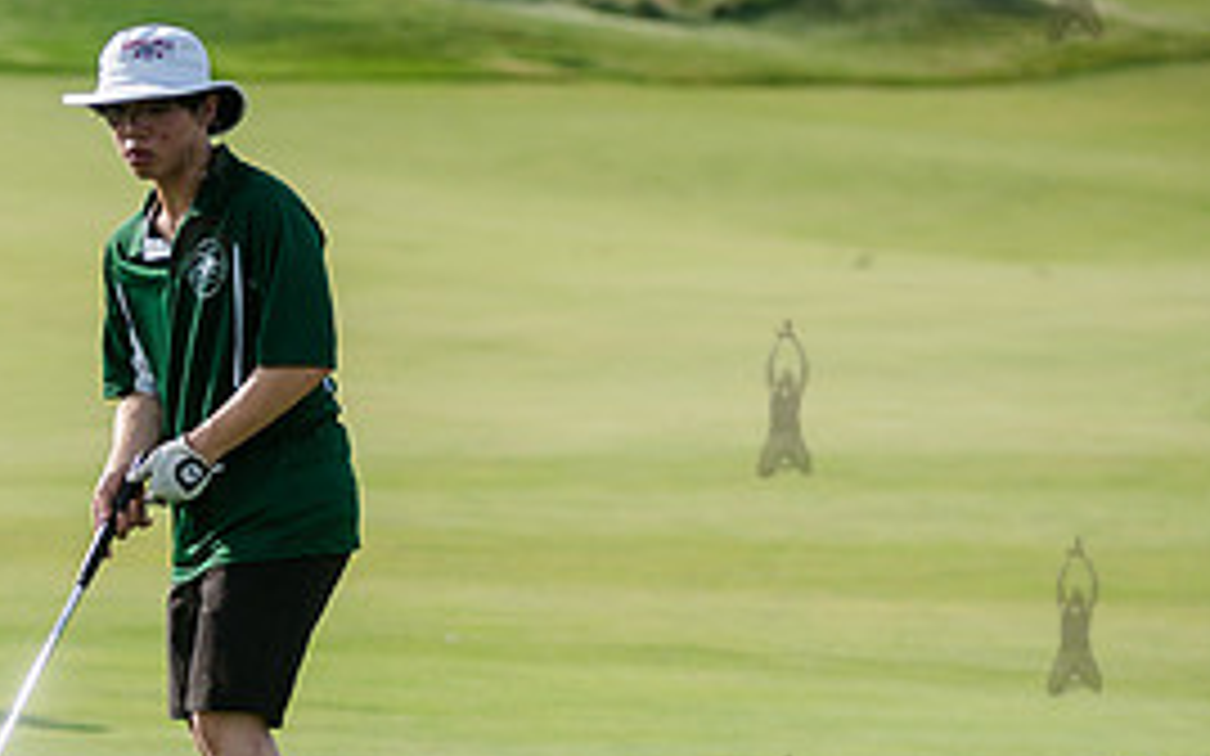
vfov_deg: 4.8
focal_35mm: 275
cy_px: 614
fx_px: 9067
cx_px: 202
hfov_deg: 7.6
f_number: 3.5
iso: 125
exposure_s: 1/1250
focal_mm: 125
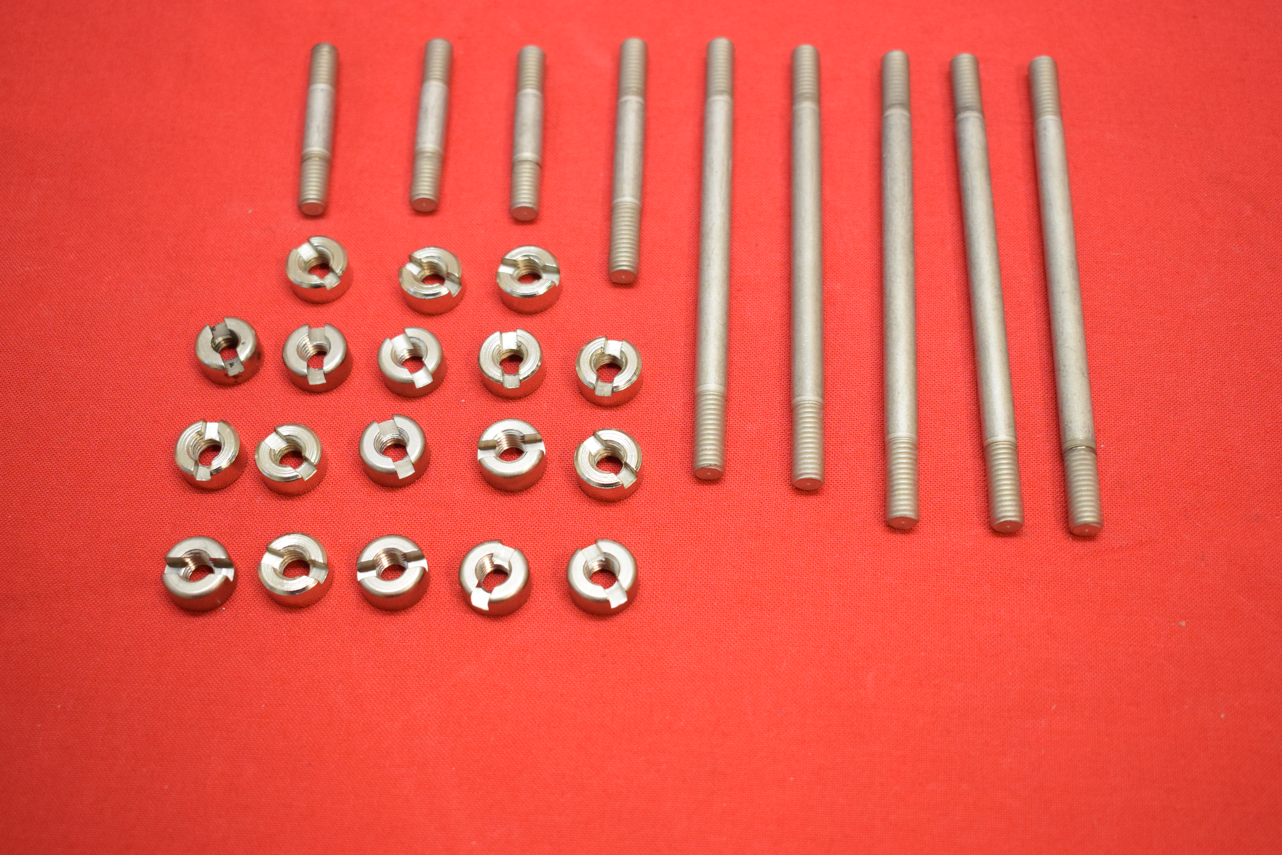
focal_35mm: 48
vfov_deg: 28.1
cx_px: 641
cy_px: 428
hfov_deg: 41.1
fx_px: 1710
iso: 2000
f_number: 5
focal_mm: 32
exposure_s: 1/125
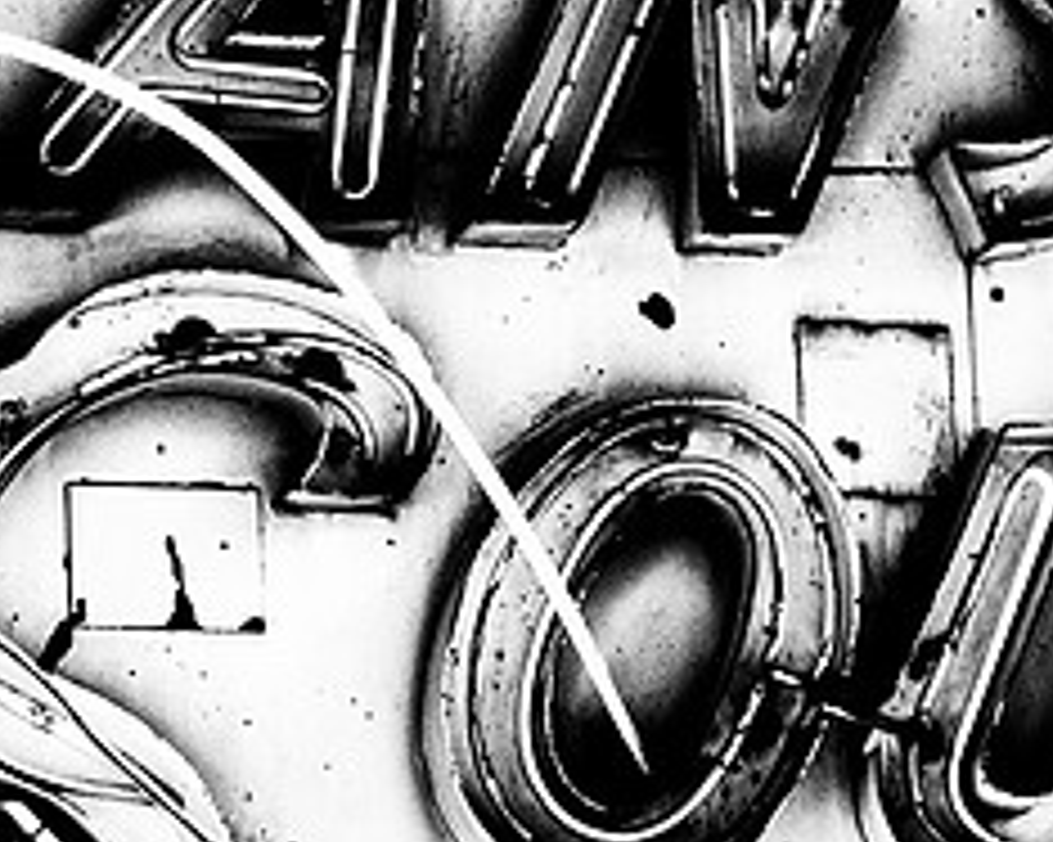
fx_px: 14646
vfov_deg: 3.3
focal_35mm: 470
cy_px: 277
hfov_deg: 4.1
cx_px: 693
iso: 200
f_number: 7.1
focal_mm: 135
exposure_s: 1/250
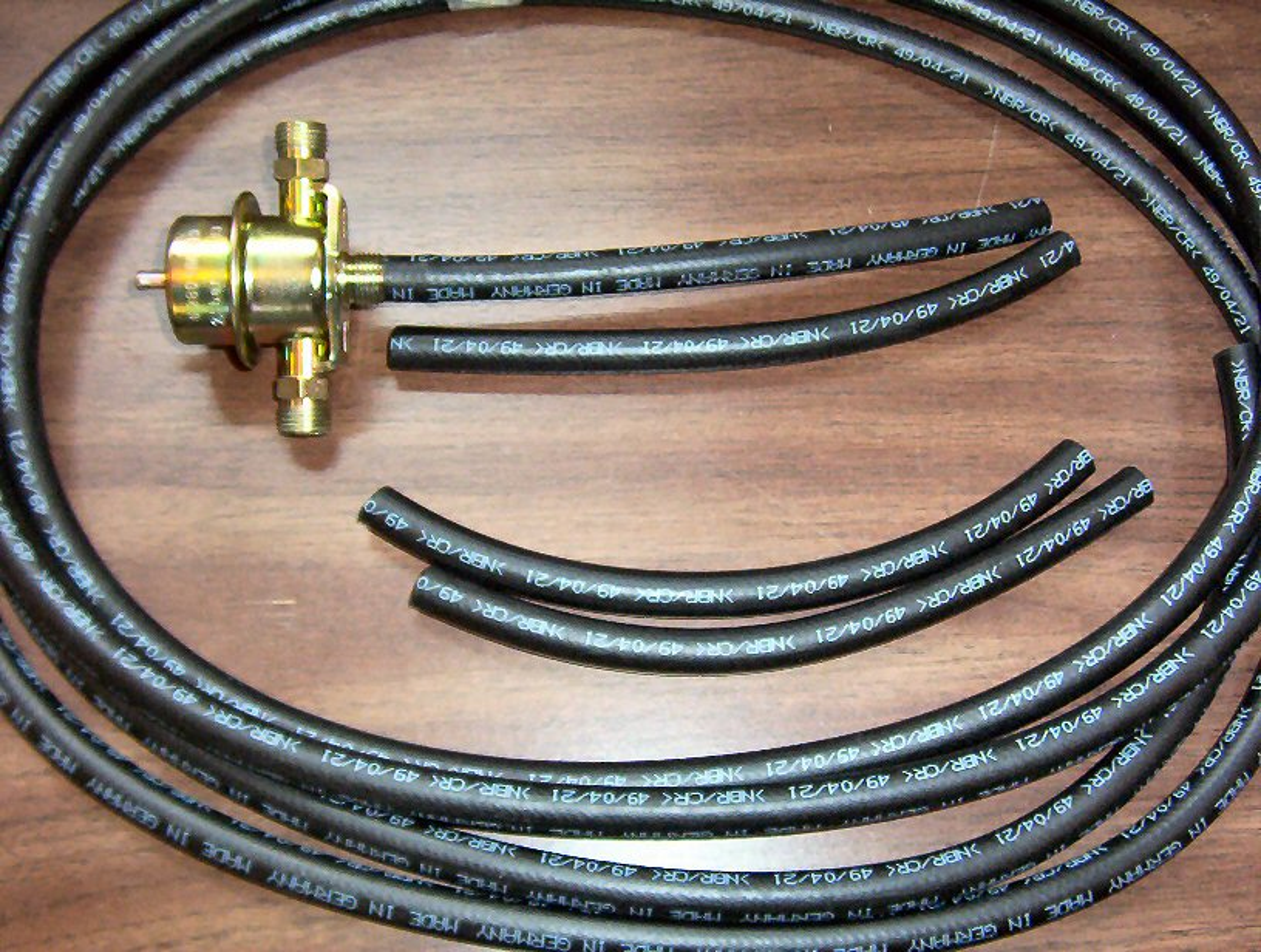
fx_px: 1315
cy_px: 476
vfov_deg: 39.8
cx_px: 630
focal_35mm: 36
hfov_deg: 51.2
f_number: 2.76
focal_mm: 5.54
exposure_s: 1/30
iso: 140
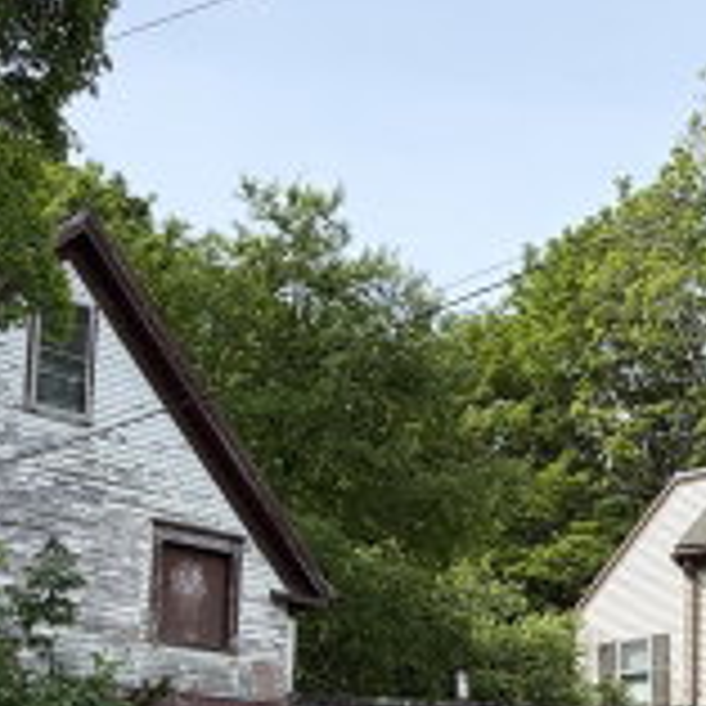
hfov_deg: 22.6
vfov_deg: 22.6
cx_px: 598
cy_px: 594
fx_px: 1731
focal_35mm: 75
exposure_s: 1/1626
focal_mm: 5.96
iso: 50
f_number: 1.6
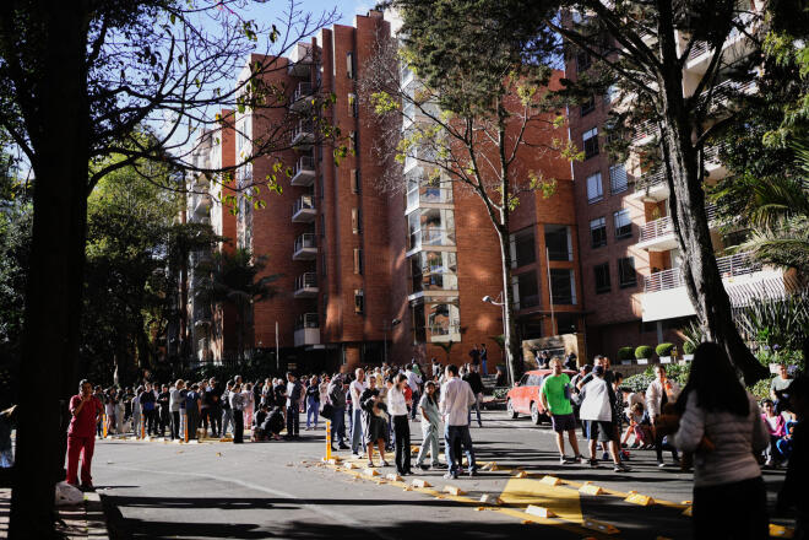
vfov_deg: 37.9
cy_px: 270
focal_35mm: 35
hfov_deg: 54.4
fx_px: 786
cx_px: 404
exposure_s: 1/8000
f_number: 1.4
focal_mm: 35
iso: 400
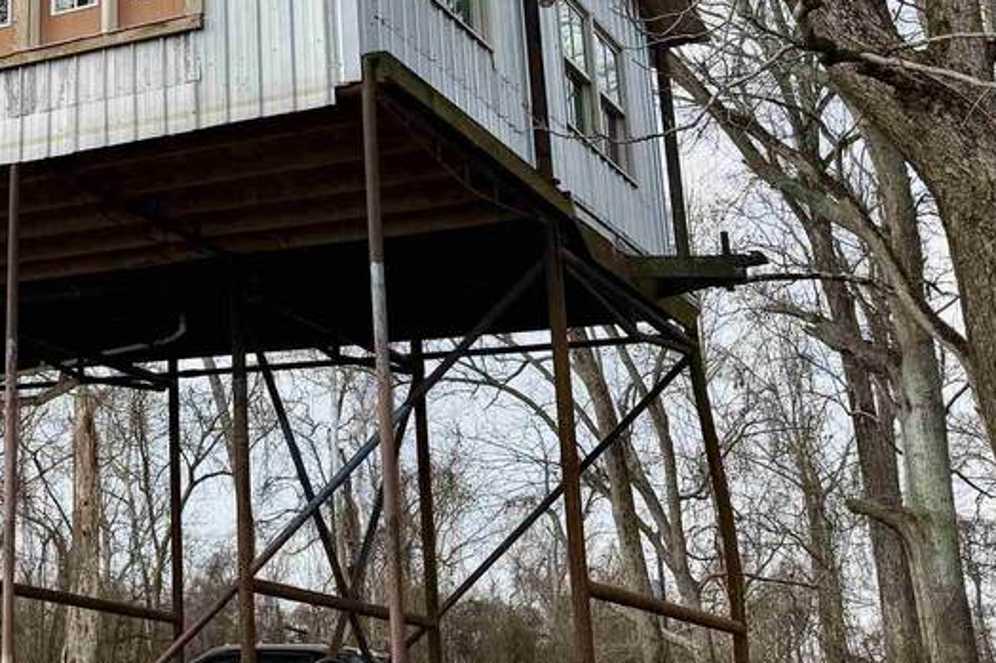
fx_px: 1687
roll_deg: -3.3
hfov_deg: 29.1
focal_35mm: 61
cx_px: -148
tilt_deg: +19.6
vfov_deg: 21.9
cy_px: 99
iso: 80
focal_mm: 6.76
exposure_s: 1/3759
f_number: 1.78
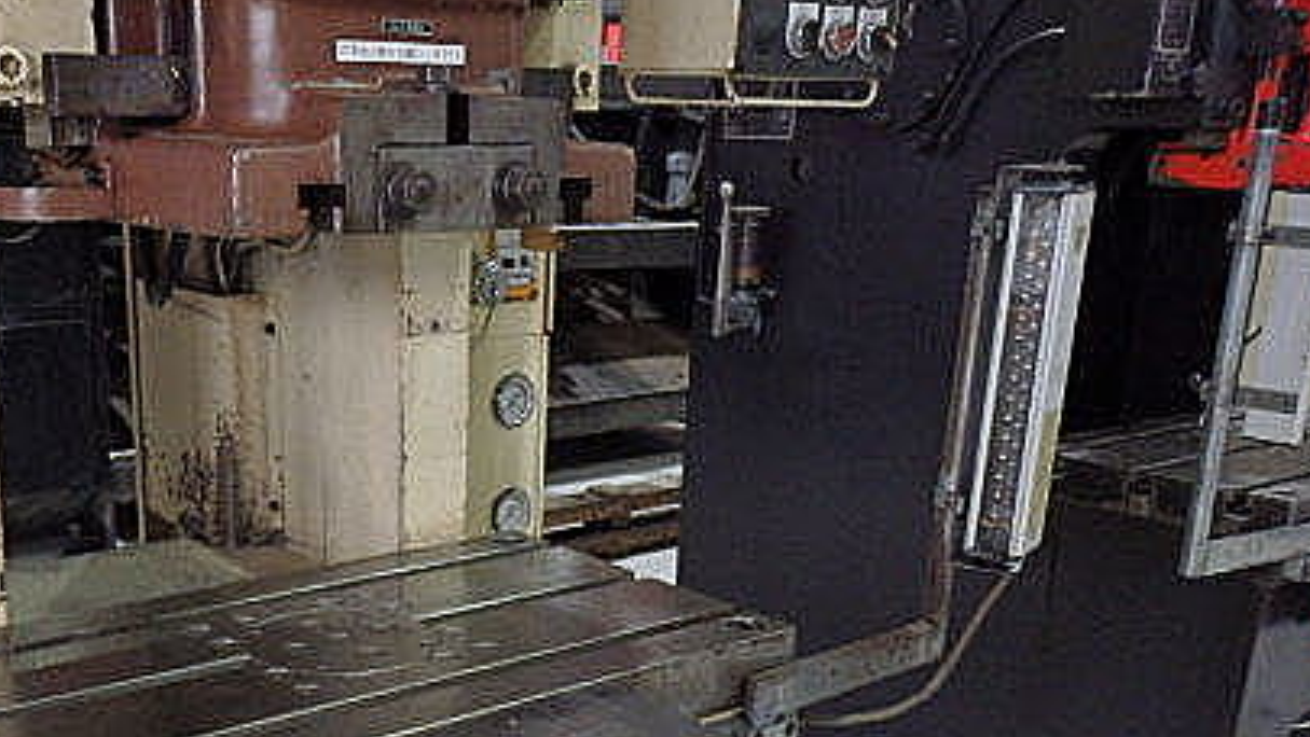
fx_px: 1494
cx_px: 420
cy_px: 611
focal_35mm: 43
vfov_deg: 27.1
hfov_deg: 46.5
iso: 400
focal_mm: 4.5
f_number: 3
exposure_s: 1/30
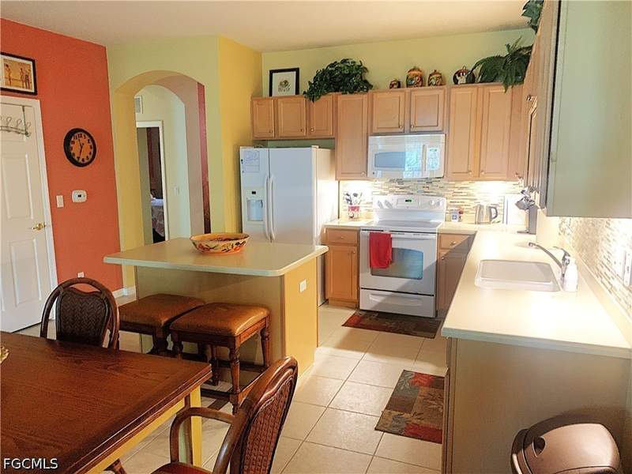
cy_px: 237
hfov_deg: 67.3
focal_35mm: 26
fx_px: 475
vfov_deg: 53.1
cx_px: 316
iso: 400
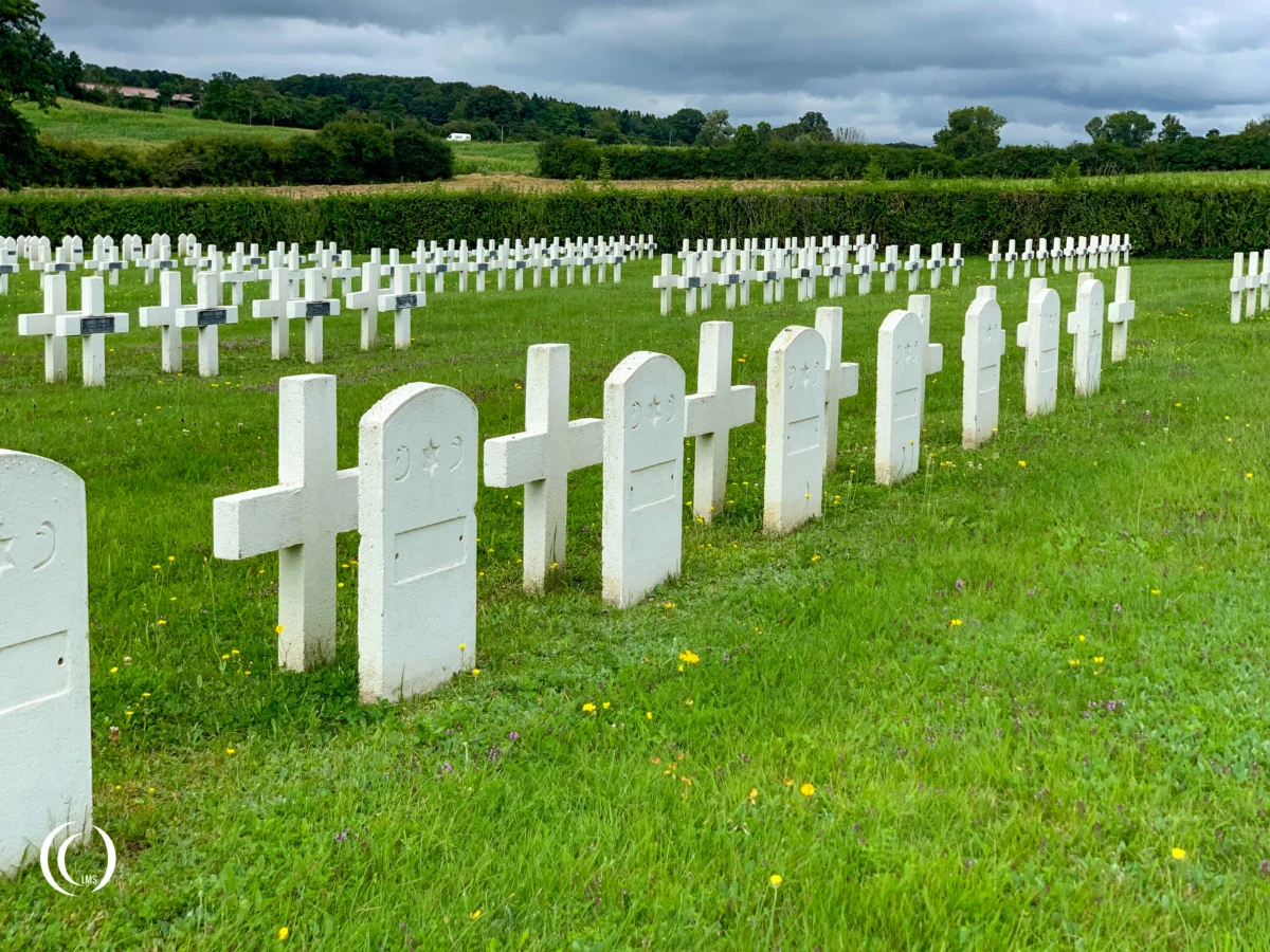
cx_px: 635
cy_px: 476
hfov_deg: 36.8
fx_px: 1908
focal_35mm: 52
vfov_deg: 28.0
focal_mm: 6
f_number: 2.4
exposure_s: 1/841
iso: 16
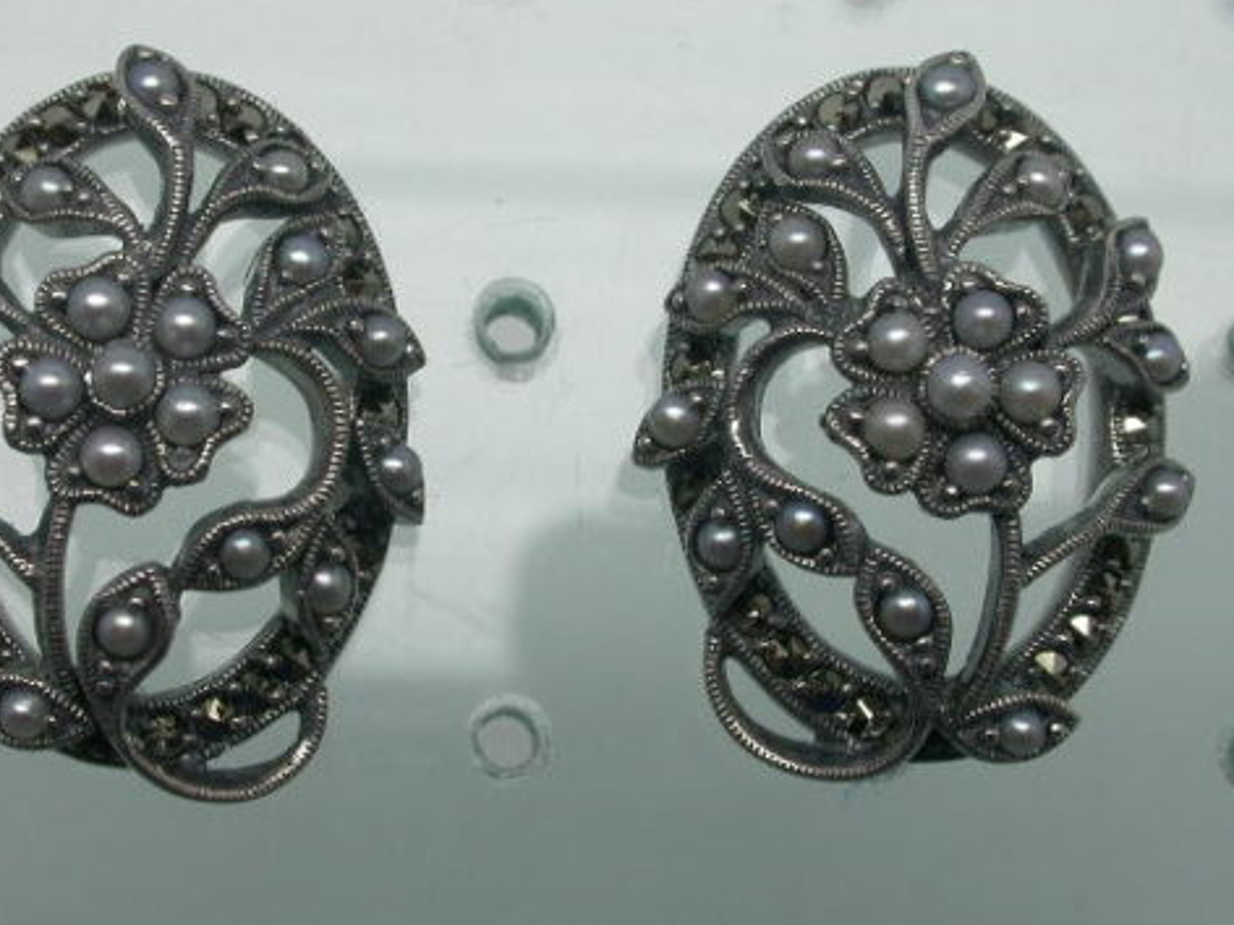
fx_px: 3850
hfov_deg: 18.2
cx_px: 520
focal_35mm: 108
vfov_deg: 13.7
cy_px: 447
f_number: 7.4
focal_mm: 17.7
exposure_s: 1/54.5
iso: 100
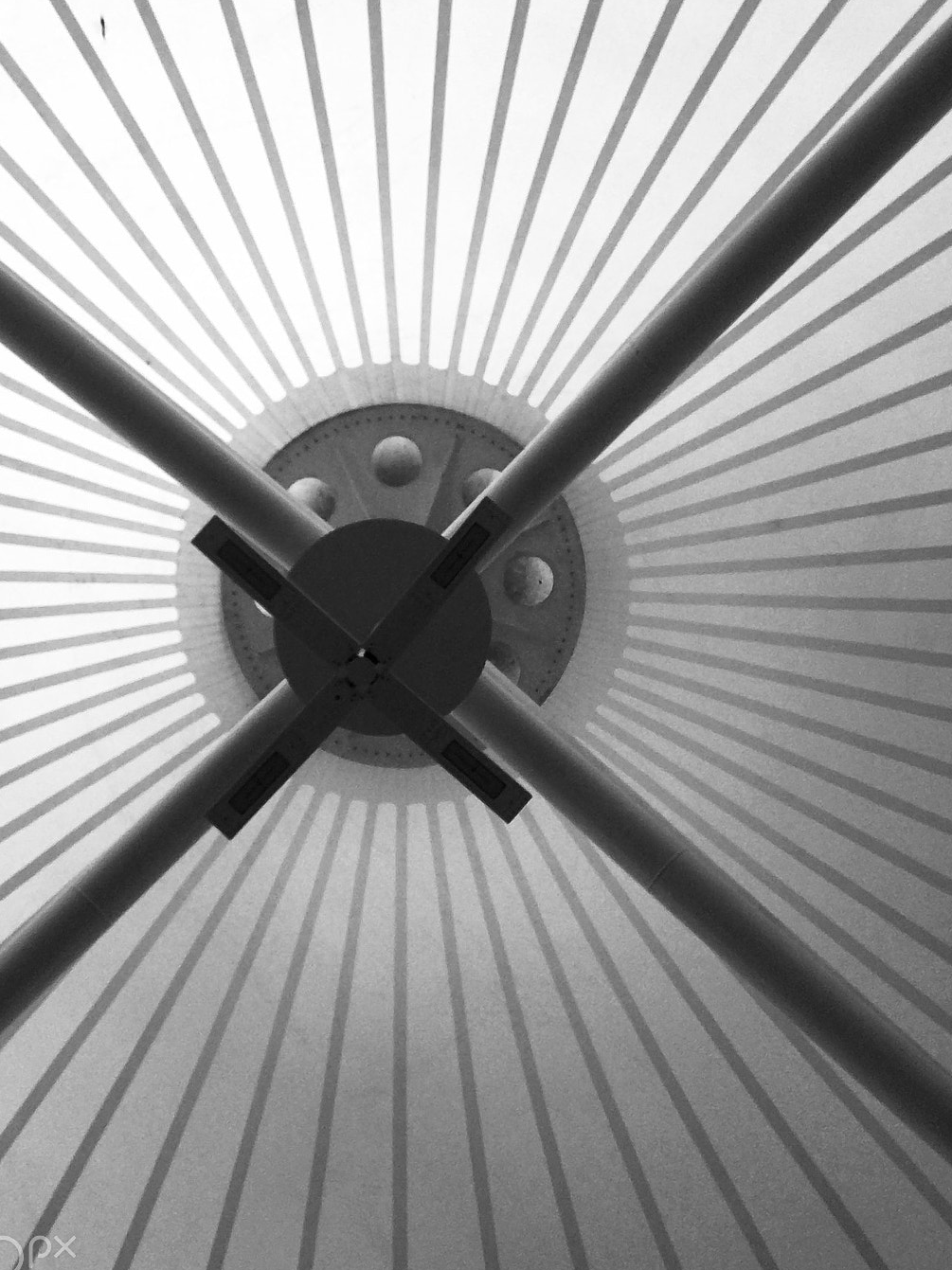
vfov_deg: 50.1
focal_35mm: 37
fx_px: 1357
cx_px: 409
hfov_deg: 38.6
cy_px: 624
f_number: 2.2
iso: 32
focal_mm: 2.65
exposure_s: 1/840
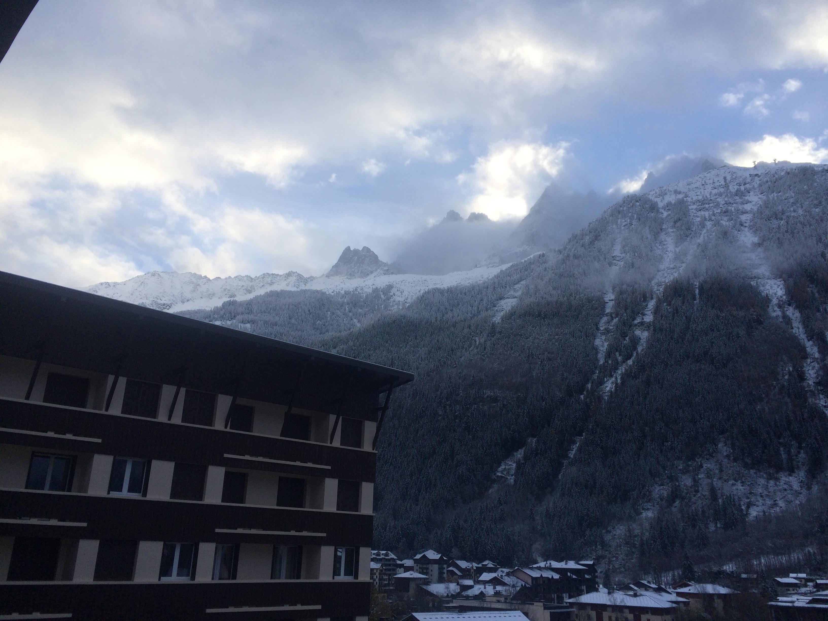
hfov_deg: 61.7
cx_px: 414
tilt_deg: +18.7
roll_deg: -0.1
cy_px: 310
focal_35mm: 29
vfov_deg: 48.2
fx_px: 694
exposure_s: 1/1140
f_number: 2.2
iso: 32
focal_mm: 4.15
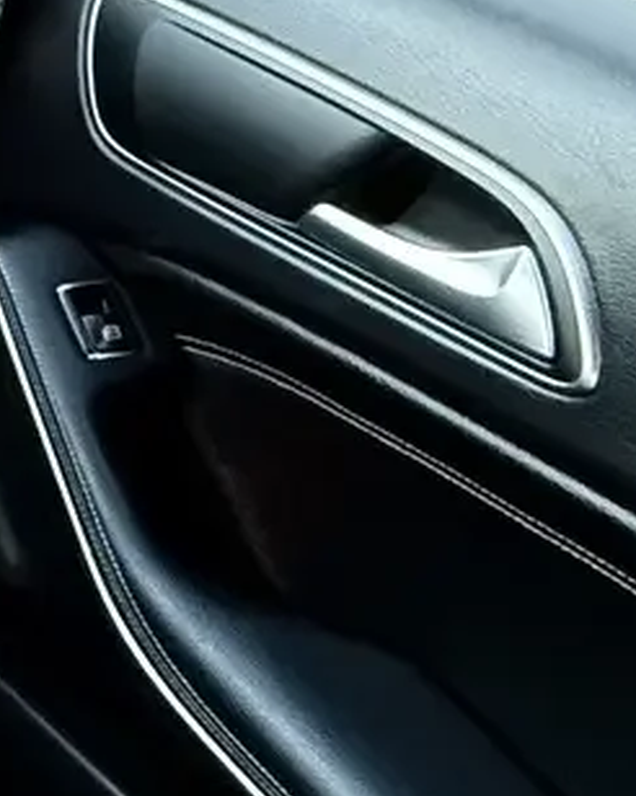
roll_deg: -0.1
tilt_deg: -36.1
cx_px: -1145
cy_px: 253
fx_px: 1672
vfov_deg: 26.6
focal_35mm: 71
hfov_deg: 12.4
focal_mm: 2.22
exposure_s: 1/60
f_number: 2.2
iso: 640
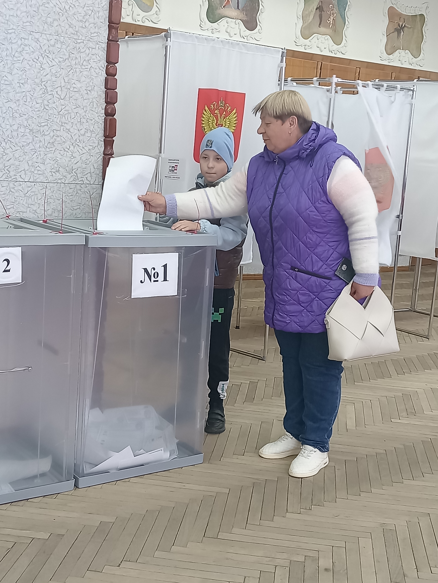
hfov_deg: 29.1
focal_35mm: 50
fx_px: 844
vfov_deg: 38.2
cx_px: 219
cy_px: 292
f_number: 1.8
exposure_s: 1/30
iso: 331
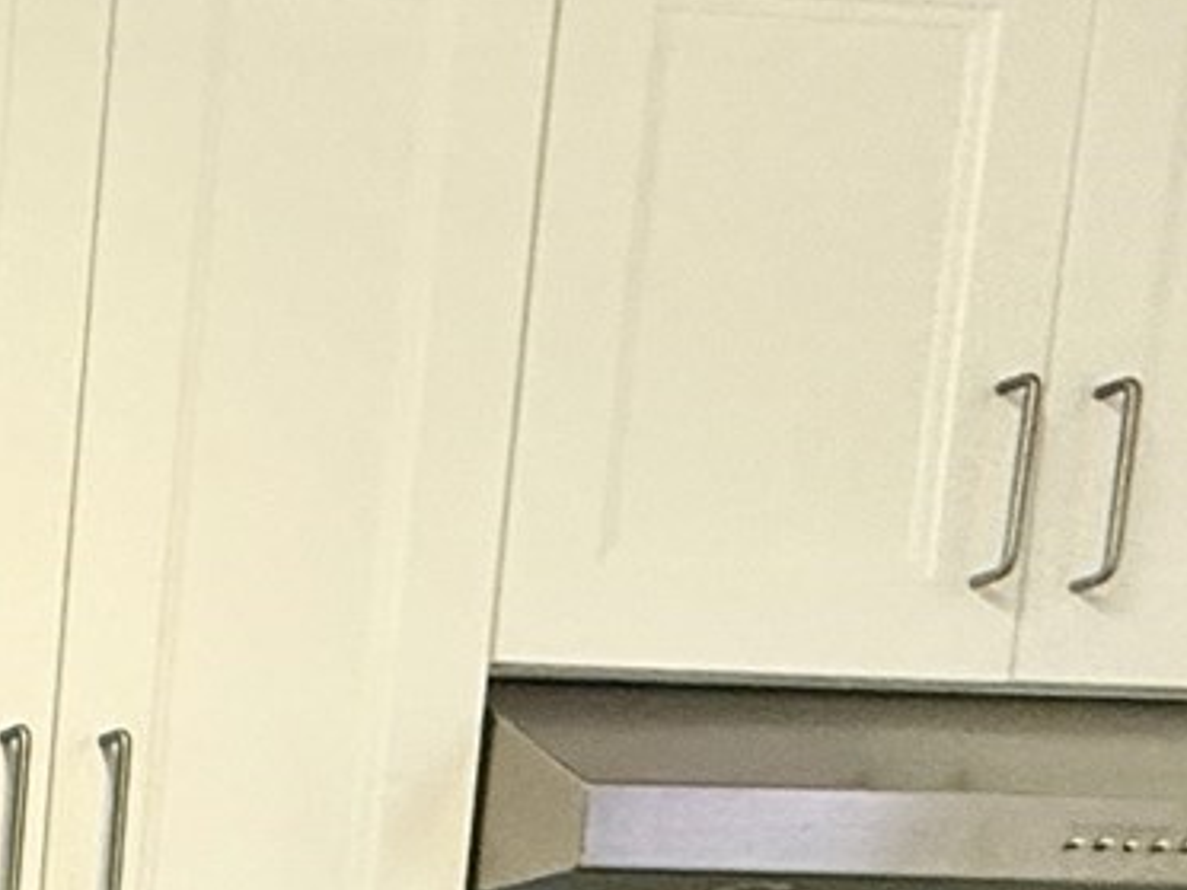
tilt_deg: -8.1
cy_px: 1684
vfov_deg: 15.8
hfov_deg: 17.8
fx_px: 2640
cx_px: -1181
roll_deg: -1.3
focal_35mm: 77
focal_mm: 2.22
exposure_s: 1/109
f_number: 2.2
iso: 250
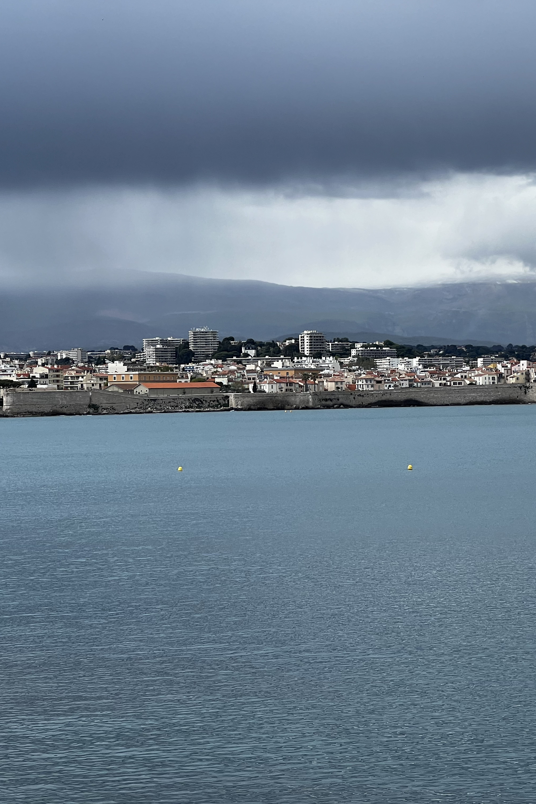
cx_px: 458
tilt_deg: +0.5
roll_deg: +1.4
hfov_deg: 12.7
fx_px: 2389
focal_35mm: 107
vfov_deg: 19.1
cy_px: 402
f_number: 2.8
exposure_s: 1/453
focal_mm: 9
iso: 32
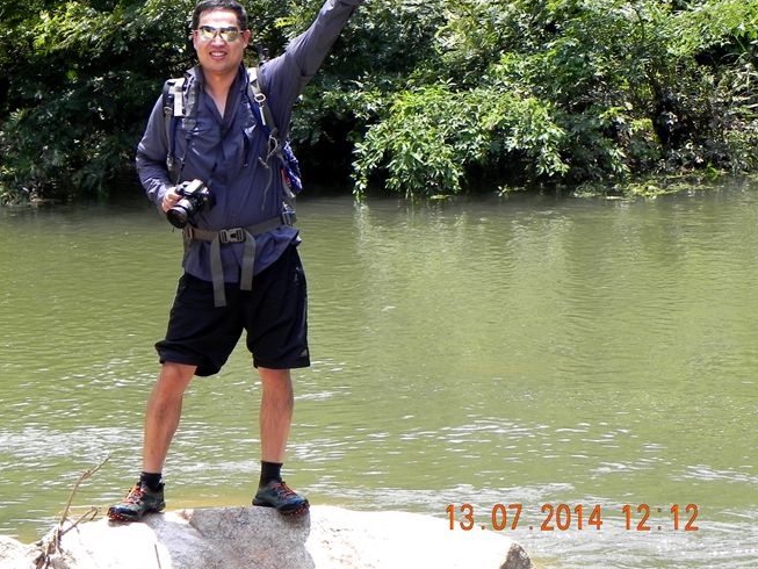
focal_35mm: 131
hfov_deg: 15.0
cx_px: 243
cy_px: 207
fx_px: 2869
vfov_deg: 11.3
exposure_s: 1/430
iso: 160
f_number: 4
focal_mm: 16.9
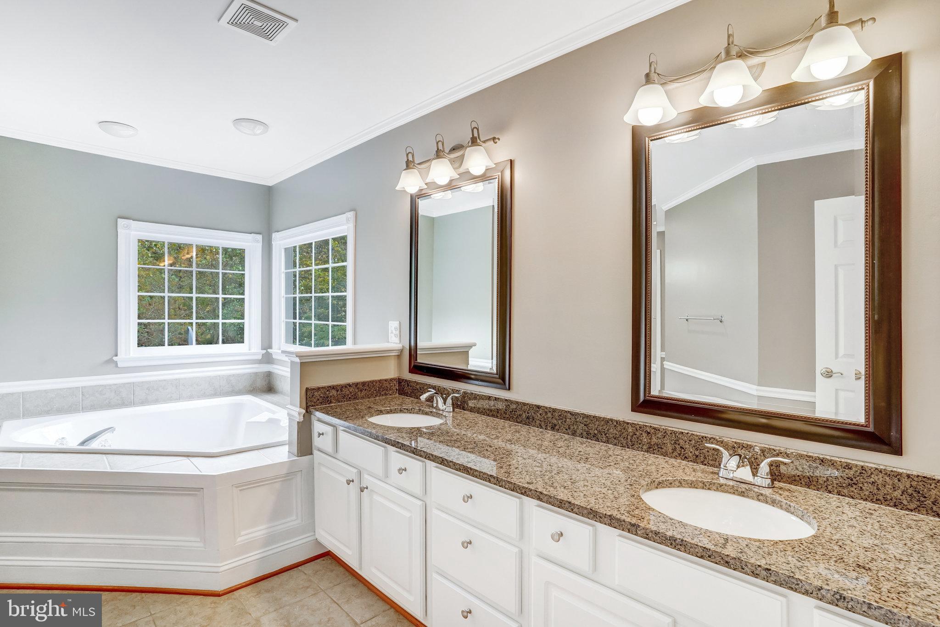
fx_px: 444
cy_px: 314
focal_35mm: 17
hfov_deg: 93.3
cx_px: 470
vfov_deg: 70.4
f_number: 8
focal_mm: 17
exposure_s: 1/40
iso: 1250
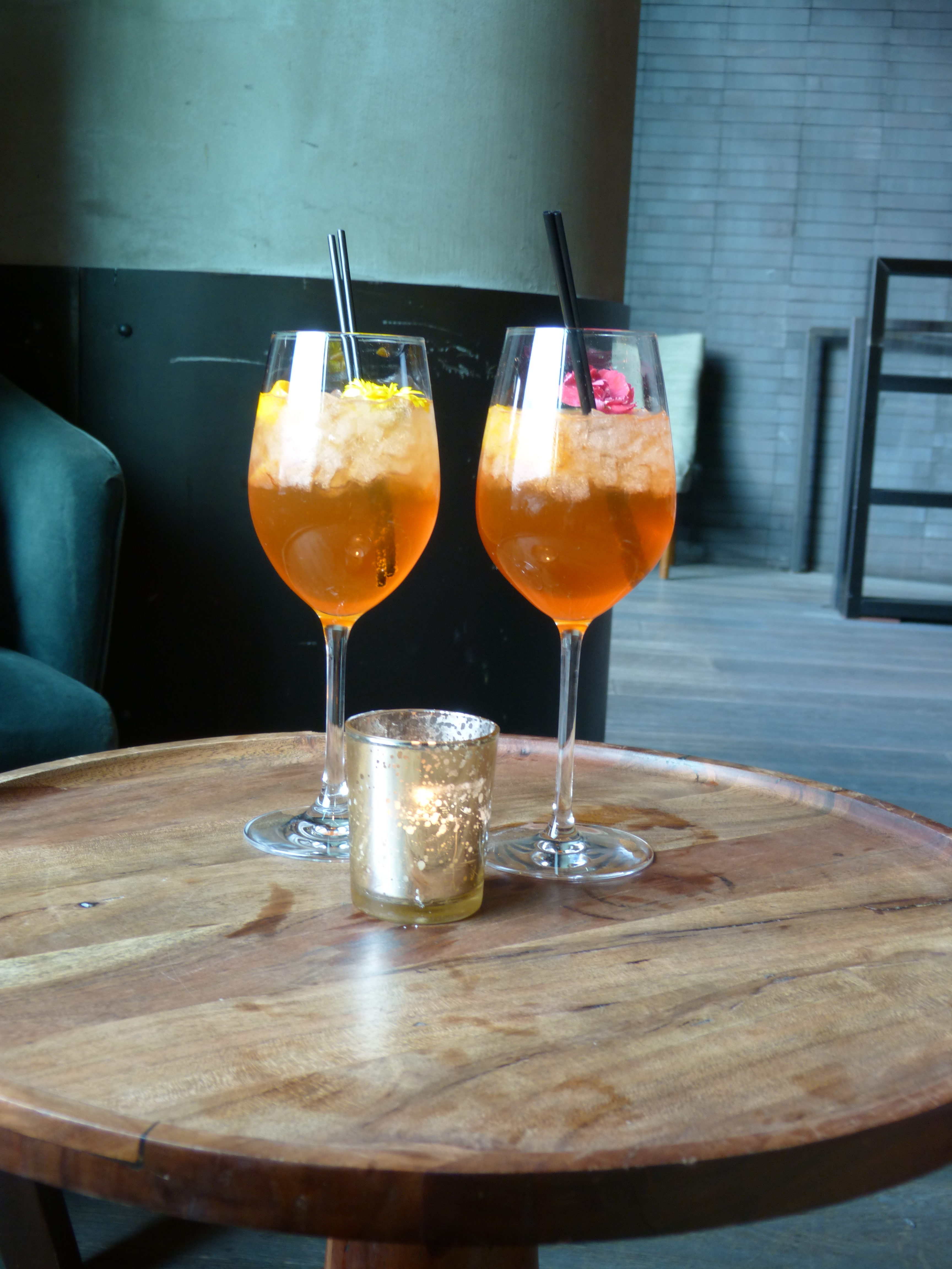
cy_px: 634
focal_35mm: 43
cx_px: 476
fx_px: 1577
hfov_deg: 33.6
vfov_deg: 43.9
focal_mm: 7.6
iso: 100
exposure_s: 1/8
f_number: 3.2
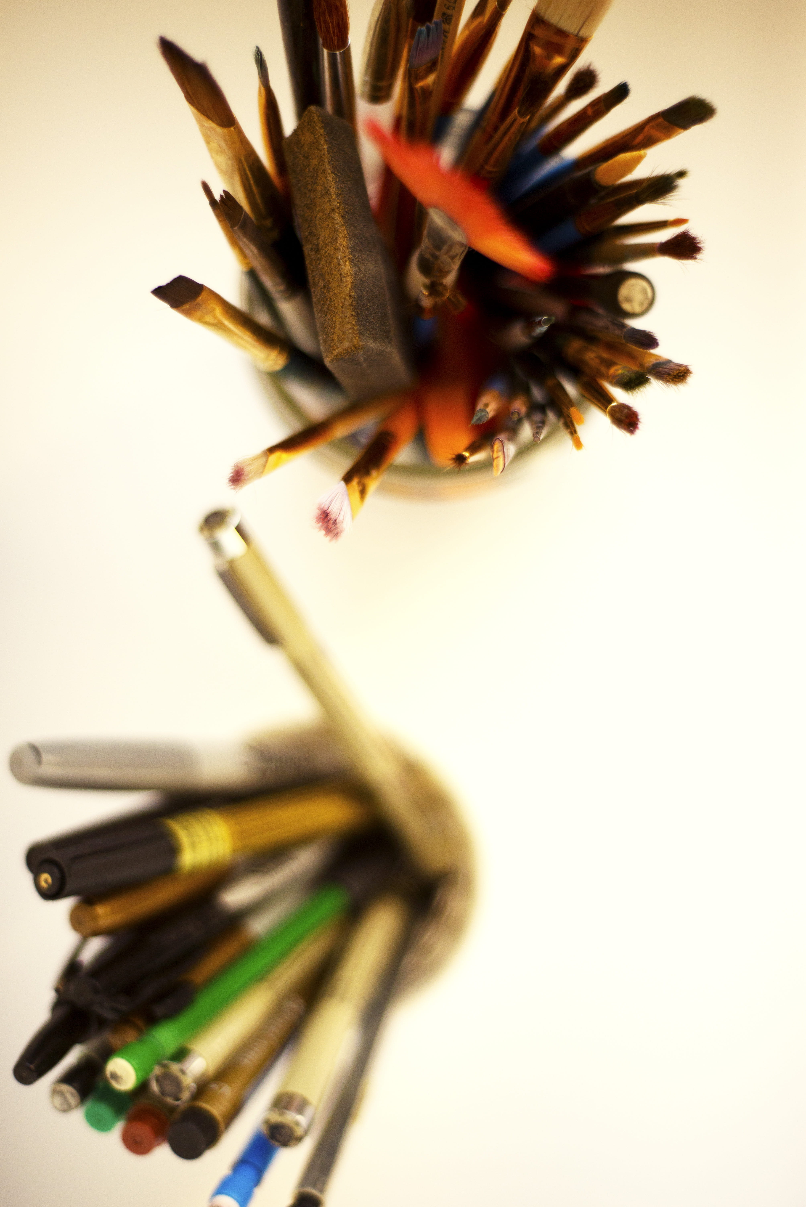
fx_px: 1677
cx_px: 403
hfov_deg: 27.0
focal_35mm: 50
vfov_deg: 39.6
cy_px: 604
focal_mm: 50
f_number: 1.8
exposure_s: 1/4000
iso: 640
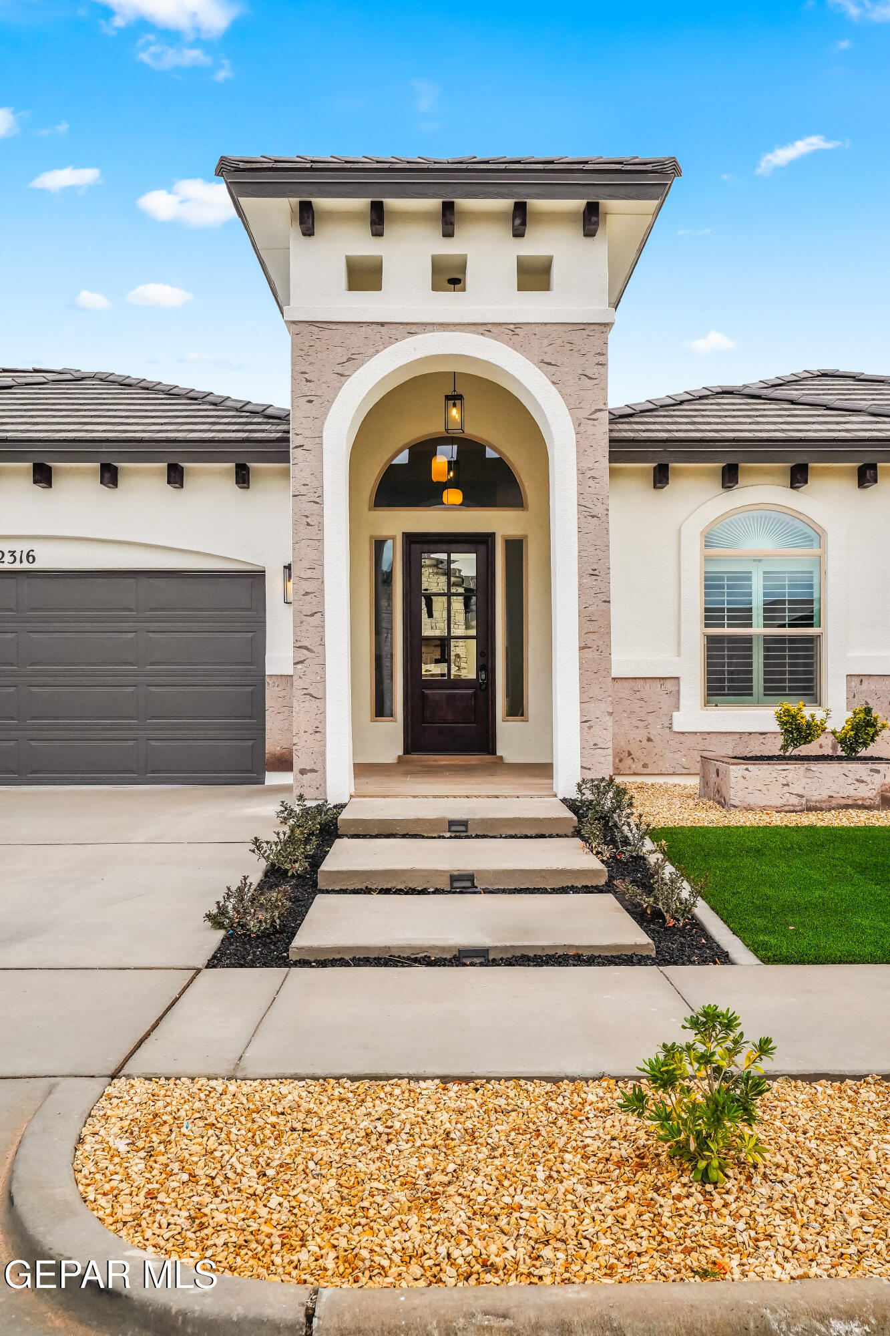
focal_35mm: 32
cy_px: 668
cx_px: 445
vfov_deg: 58.7
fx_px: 1187
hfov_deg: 41.1
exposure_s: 1/320
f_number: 11
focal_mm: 32
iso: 1250
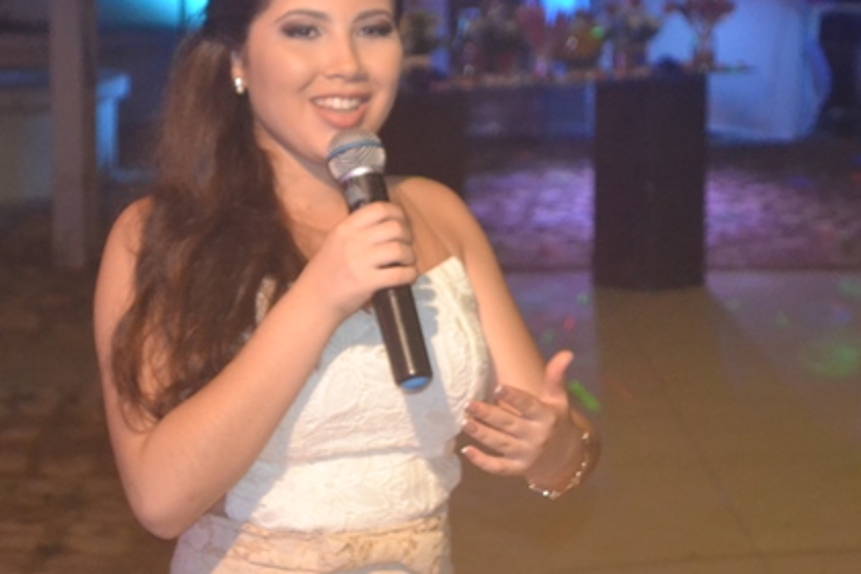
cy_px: 216
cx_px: 465
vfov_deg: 10.9
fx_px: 3008
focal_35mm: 126
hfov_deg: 16.3
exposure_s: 1/60
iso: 3200
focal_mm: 55
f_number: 5.6
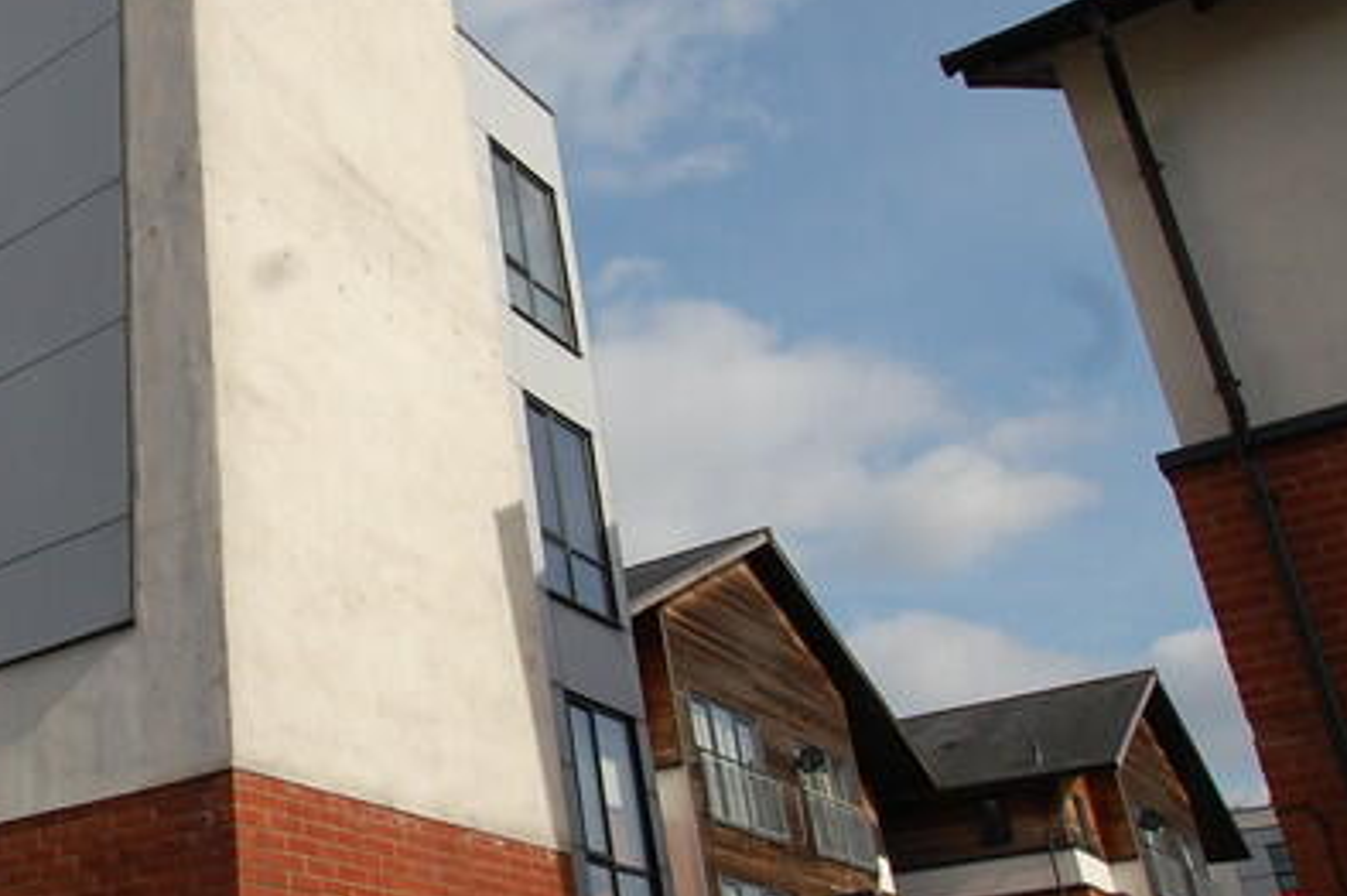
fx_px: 1458
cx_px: 120
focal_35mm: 39
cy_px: 487
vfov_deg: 34.1
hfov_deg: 44.8
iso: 200
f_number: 10
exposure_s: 1/400
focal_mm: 10
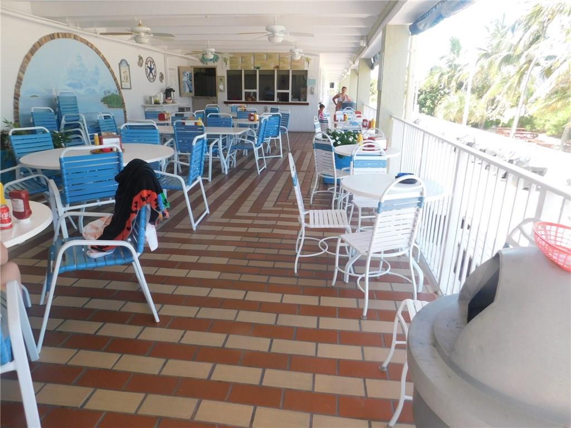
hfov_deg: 71.6
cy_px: 214
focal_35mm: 24
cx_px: 286
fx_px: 396
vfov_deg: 56.8
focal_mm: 4.1
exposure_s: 1/200
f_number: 3
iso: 125
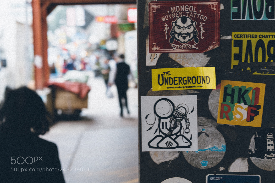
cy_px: 92
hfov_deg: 36.2
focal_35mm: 55
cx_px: 138
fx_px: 420
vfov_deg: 24.6
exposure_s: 1/25
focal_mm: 55
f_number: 5.6
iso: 200
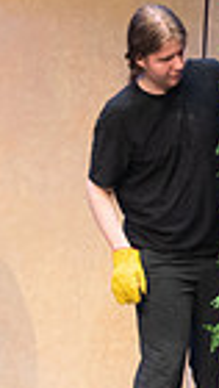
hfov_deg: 1.0
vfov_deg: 1.8
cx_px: -466
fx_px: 12029
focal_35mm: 1168
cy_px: 321
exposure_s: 1/160
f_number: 6.3
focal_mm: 270
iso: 6400
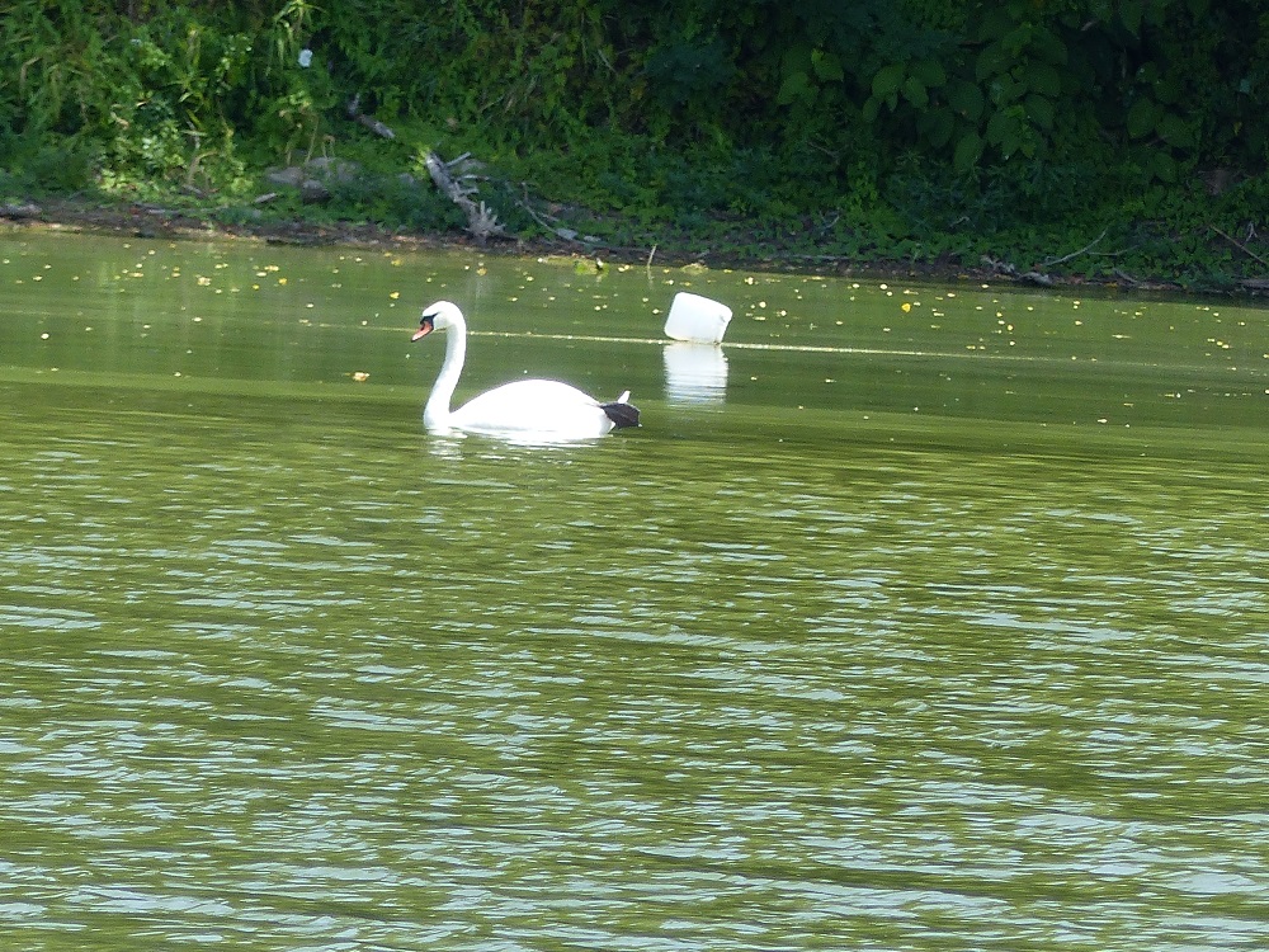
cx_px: 634
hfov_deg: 1.7
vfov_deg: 1.2
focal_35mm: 1200
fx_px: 43991
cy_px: 476
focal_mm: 108
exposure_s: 1/400
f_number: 4
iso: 100
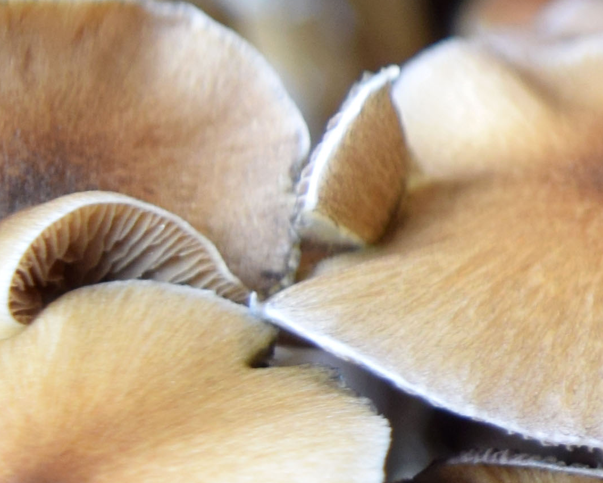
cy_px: 128
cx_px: 1547
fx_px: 4117
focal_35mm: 231
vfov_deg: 6.7
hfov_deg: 7.7
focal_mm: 29
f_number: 4.5
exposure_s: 1/80
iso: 400
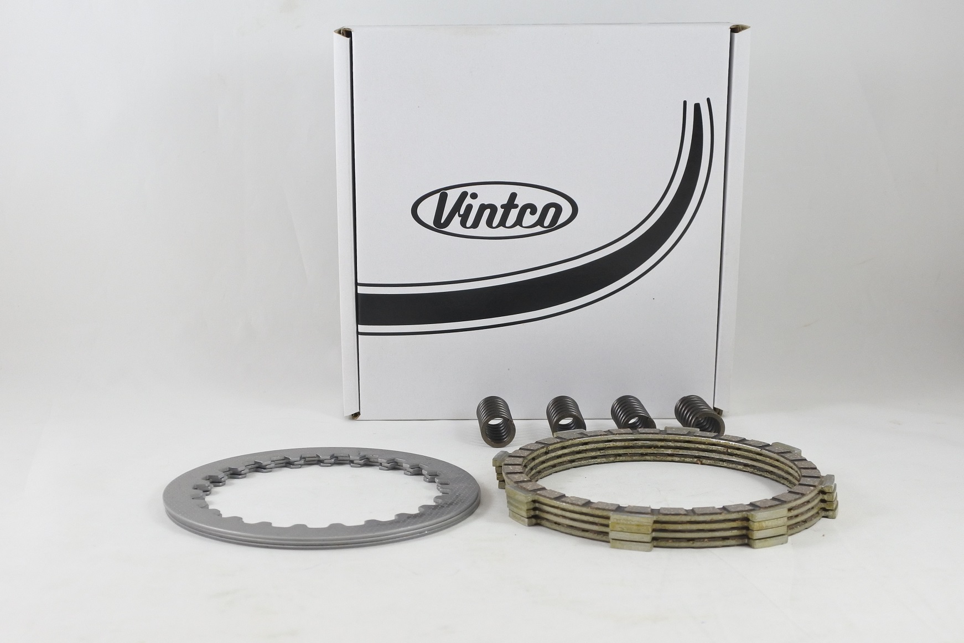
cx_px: 482
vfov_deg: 35.9
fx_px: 991
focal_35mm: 37
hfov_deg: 51.9
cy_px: 322
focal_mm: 14
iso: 450
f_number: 4
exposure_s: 1/125
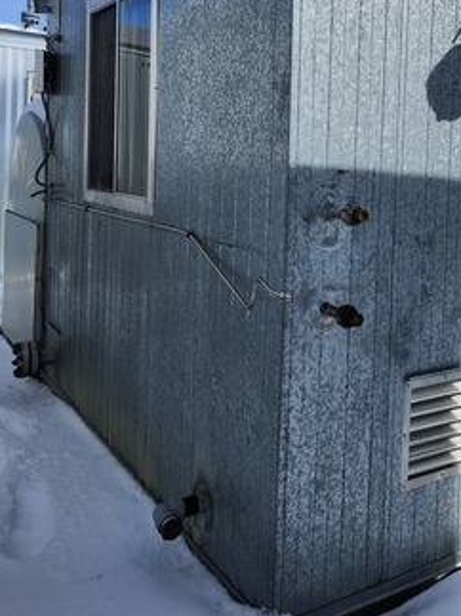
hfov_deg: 36.3
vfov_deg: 47.9
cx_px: 377
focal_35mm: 38
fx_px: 675
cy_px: 190
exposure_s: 1/3018
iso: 25
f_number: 1.8
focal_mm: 5.54
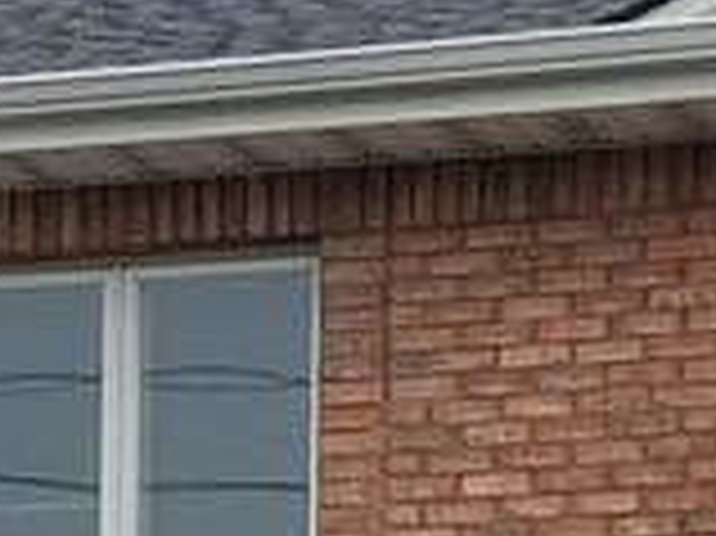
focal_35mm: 335
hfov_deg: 5.9
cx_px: 757
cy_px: 1302
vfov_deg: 4.3
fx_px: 6924
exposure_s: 1/51
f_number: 2.4
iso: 25
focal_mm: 6
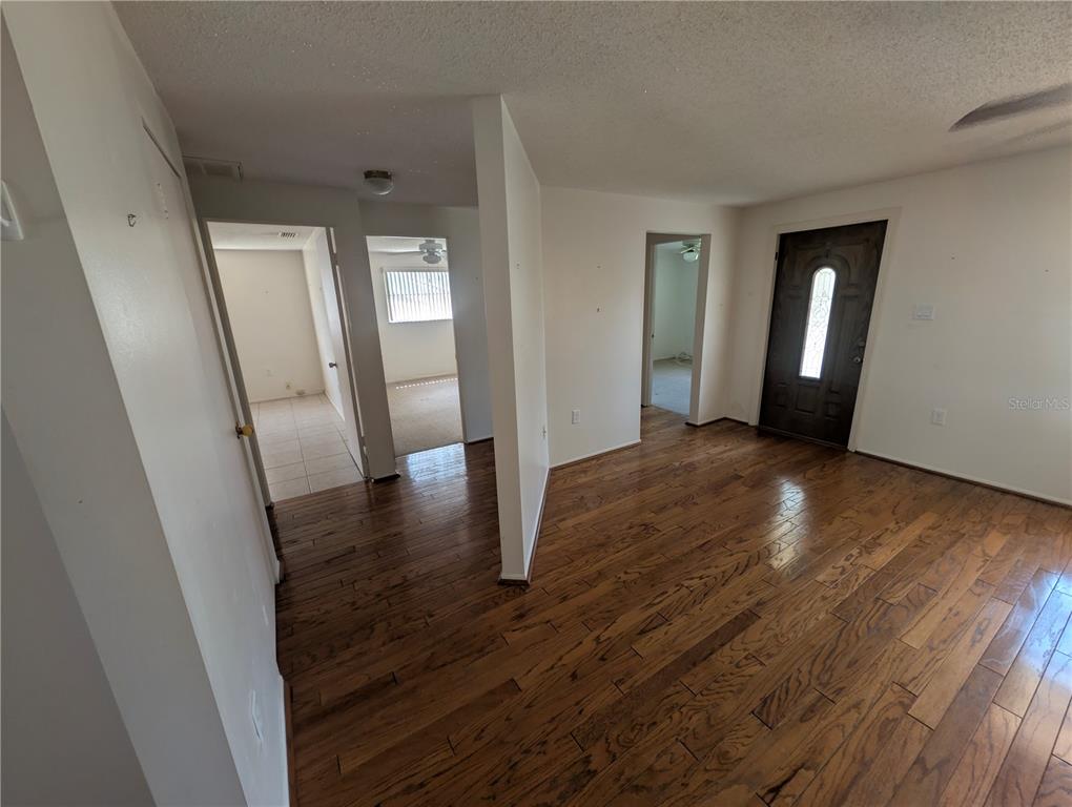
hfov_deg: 110.5
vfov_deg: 94.6
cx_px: 536
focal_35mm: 12
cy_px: 404
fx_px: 372
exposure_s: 1/30.5
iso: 44
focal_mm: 2.02
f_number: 1.7
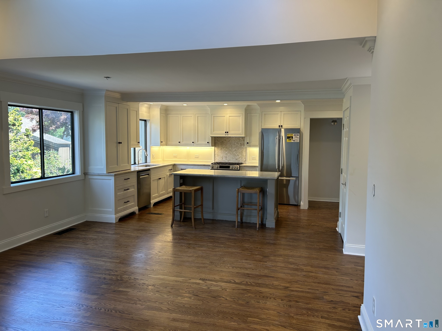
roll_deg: -0.9
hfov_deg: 67.3
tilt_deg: -6.3
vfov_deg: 53.1
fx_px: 332
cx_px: 221
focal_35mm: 26
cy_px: 166
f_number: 1.5
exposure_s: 1/120
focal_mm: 5.7
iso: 50
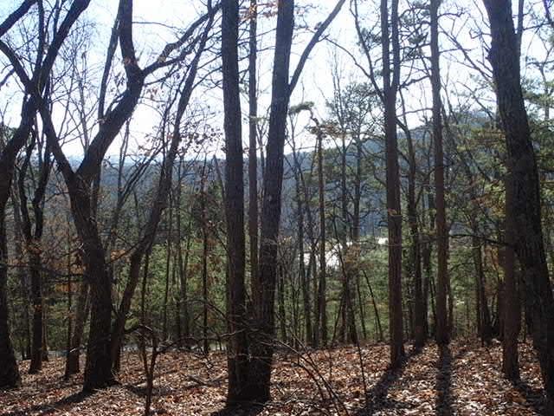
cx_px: 277
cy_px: 208
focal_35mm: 43
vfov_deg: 33.6
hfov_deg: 43.9
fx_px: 688
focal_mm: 7.86
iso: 100
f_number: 4
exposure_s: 1/250
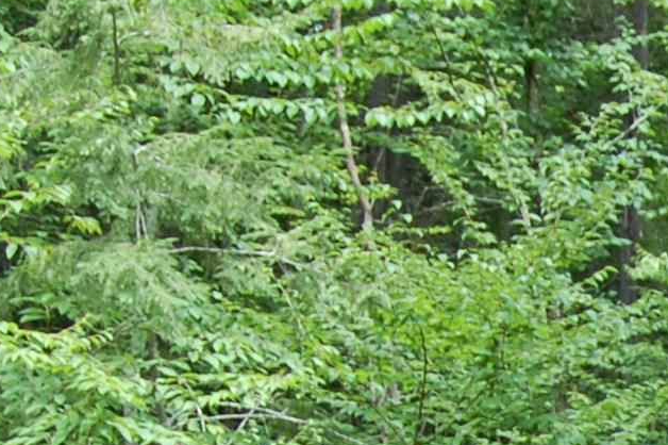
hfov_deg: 11.9
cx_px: 1245
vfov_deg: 8.2
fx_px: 2930
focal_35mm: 158
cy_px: 962
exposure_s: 1/125
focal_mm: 22
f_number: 5.6
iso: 280
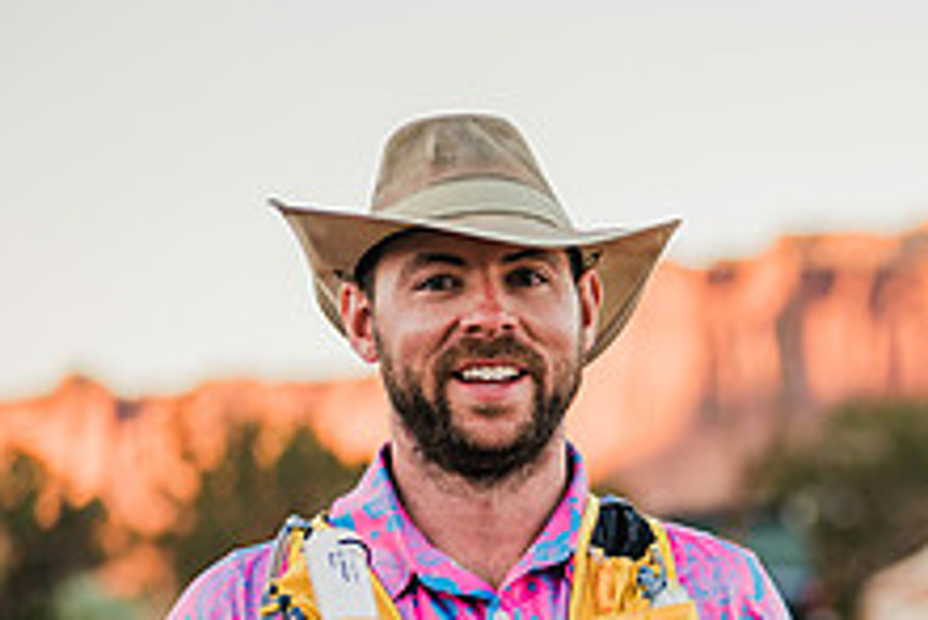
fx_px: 3405
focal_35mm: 132
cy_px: 597
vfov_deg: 10.3
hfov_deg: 15.2
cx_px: 1000
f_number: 1.4
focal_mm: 50
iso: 160
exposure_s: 1/400
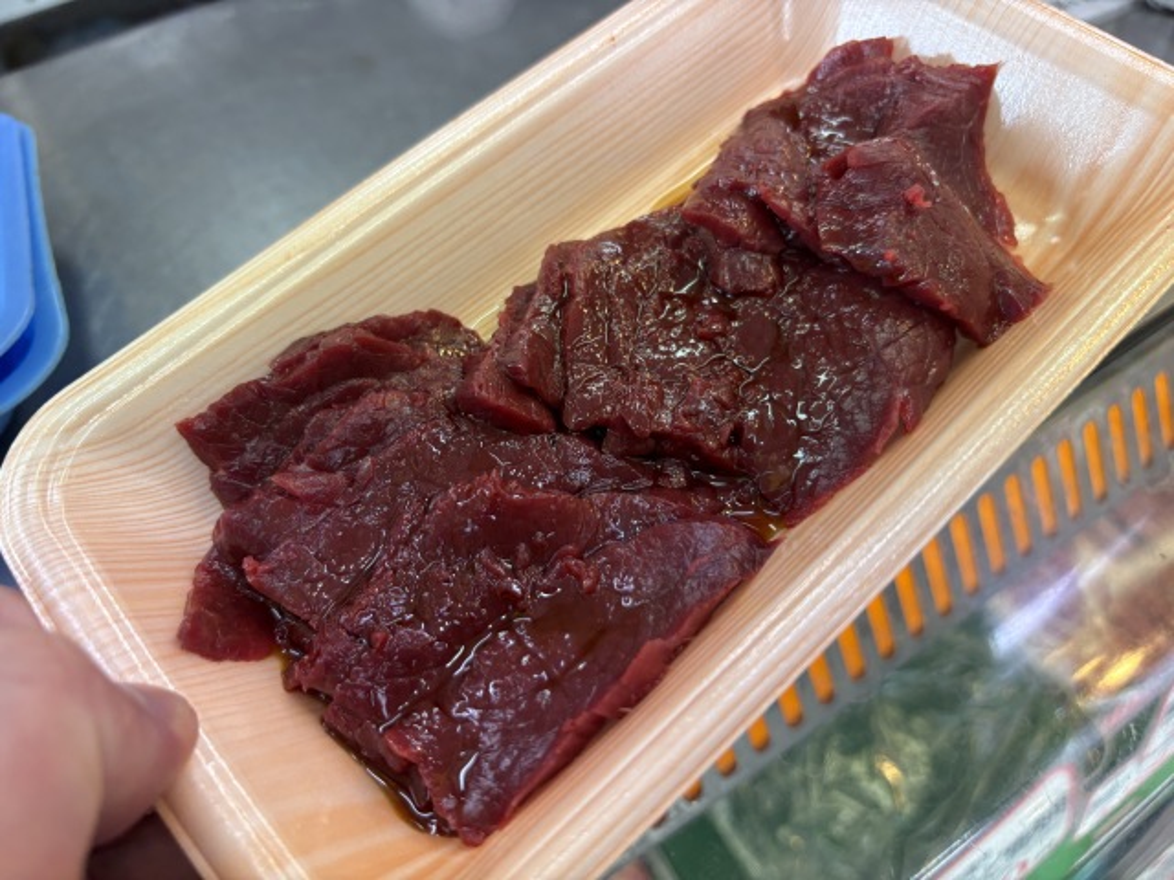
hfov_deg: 67.3
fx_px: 882
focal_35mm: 26
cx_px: 587
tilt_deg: -47.3
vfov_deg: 53.1
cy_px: 440
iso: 100
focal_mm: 5.96
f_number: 1.6
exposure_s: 1/100
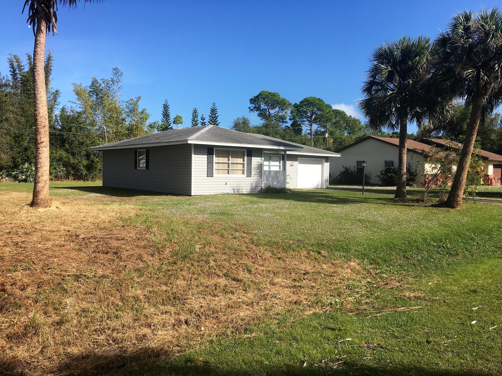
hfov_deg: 61.7
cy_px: 188
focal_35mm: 29
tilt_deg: -0.1
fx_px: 421
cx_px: 251
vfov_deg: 48.2
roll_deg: -1.6
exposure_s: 1/1350
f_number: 2.2
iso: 25
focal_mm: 4.15
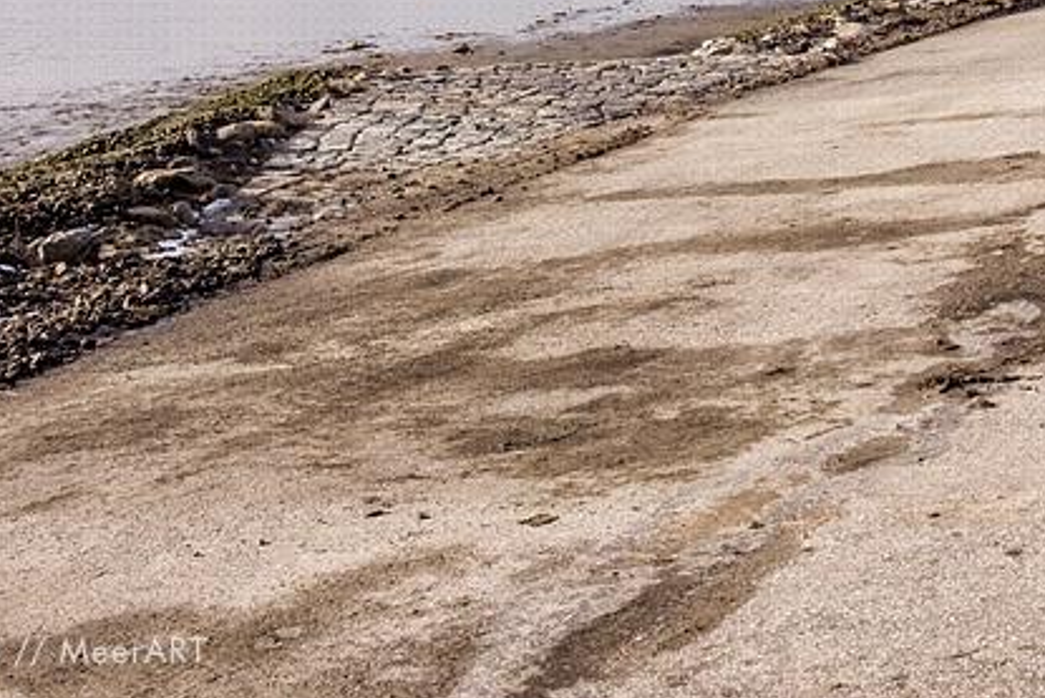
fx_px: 2149
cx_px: 1060
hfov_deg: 25.9
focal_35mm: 74
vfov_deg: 17.8
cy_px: -81
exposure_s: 1/550
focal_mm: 21.4
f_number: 8
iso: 400
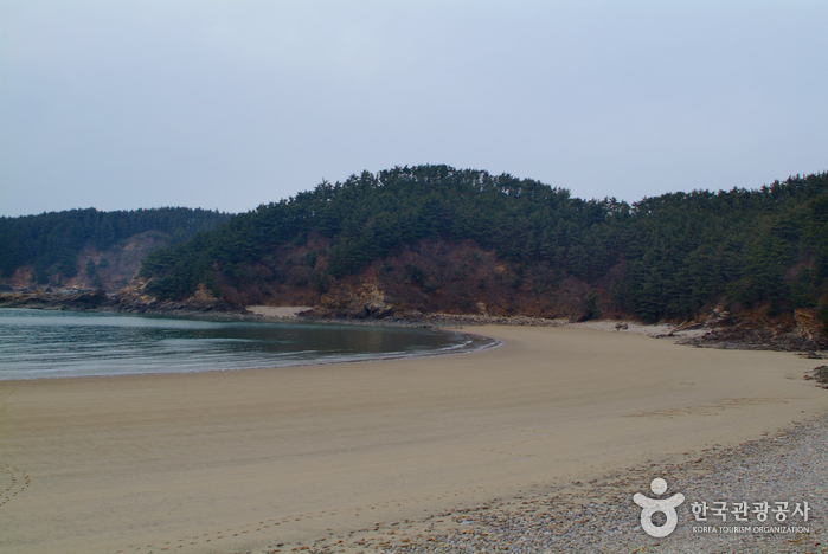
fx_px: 967
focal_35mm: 42
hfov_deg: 46.3
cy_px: 277
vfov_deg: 32.0
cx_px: 414
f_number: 5.6
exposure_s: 1/125
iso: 100
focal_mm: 28
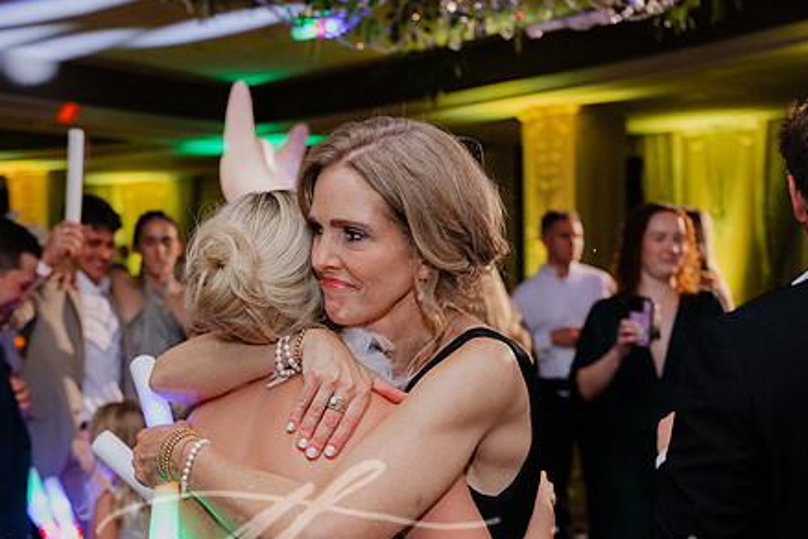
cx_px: 279
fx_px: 1100
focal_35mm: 49
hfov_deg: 39.9
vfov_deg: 27.4
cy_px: 355
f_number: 3.2
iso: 2000
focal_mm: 37
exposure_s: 1/50
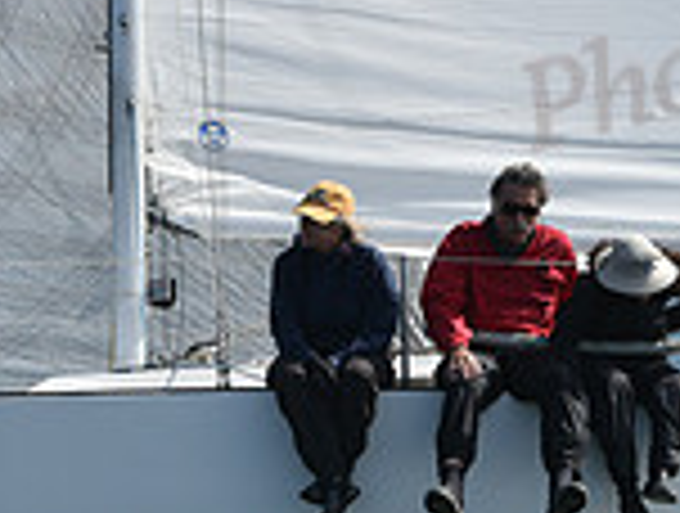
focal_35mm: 258
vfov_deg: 5.8
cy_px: 331
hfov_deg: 7.7
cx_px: 293
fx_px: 5080
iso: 320
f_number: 10
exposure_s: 1/1000
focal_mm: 70
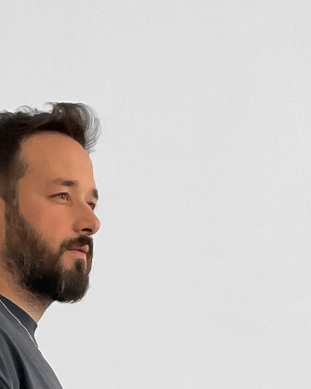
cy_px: 736
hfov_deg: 13.9
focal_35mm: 108
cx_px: -60
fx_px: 1243
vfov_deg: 15.0
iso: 64
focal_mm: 3
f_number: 1.8
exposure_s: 1/120
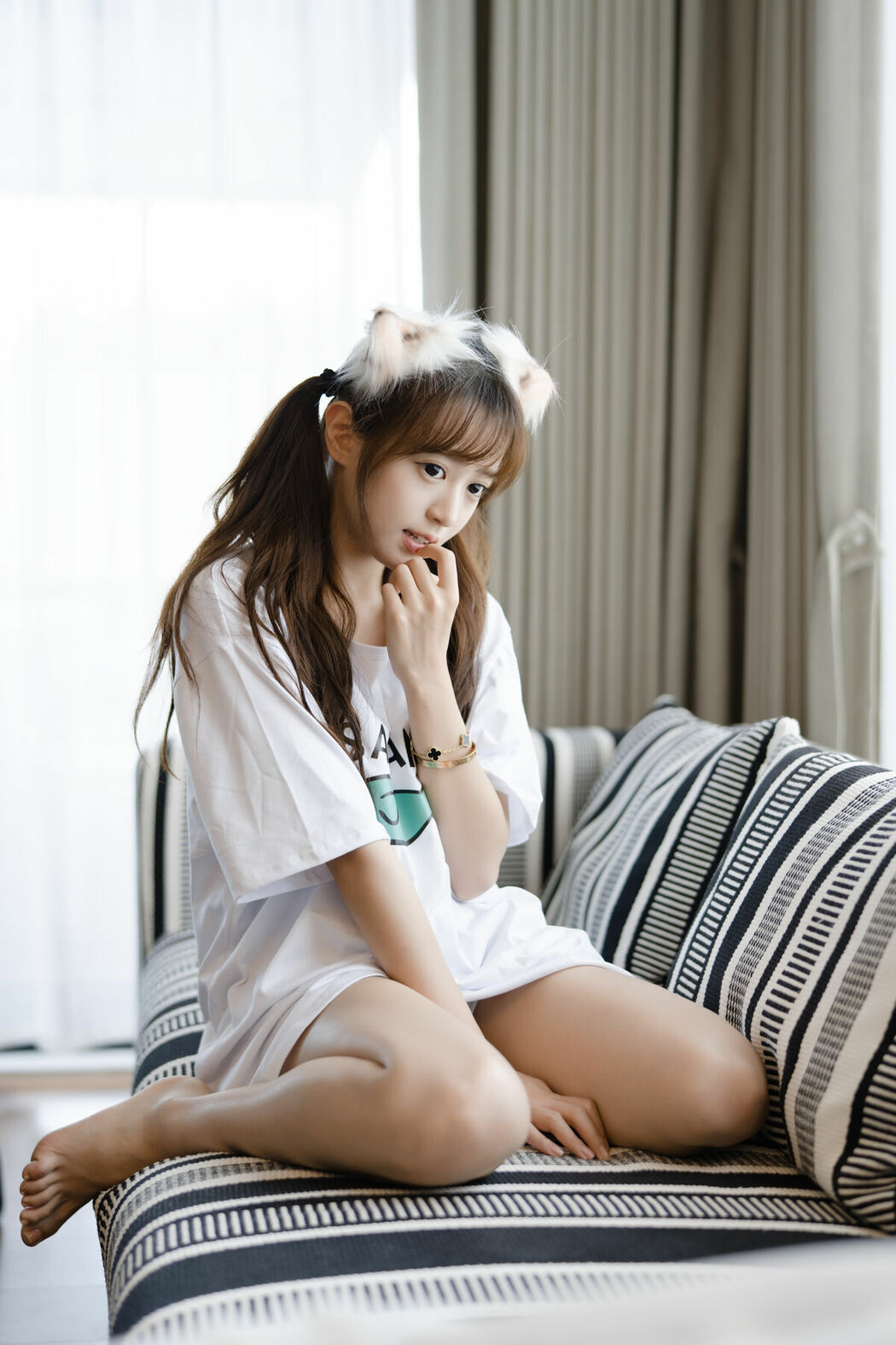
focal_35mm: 50
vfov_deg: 39.6
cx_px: 448
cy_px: 672
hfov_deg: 27.0
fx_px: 1867
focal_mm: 50
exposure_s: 1/60
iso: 100
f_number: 1.8
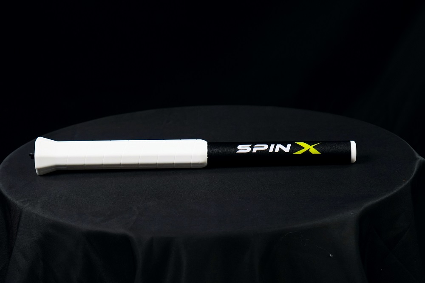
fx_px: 1393
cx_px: 212
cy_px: 142
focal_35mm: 118
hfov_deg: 17.4
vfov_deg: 11.6
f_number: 8
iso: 1250
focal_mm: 79
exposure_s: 1/125
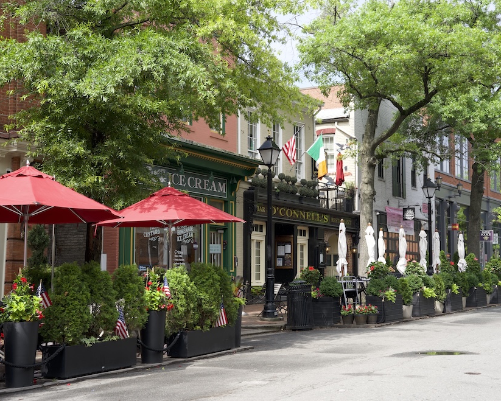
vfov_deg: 26.5
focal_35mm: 57
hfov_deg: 32.8
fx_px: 851
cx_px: 259
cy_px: 200
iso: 100
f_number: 5
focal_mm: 50.3
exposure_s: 1/250
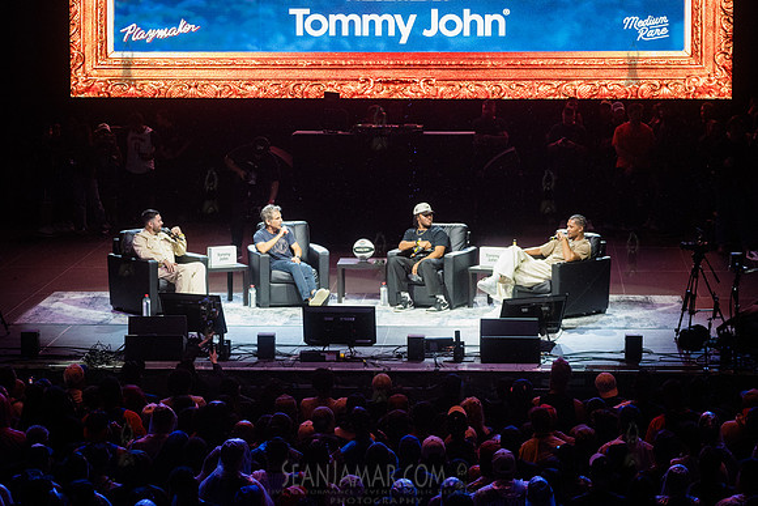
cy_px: 268
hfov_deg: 15.4
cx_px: 370
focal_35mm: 133
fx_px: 2807
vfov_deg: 10.3
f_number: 4.5
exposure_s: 1/1000
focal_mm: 125
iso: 5000
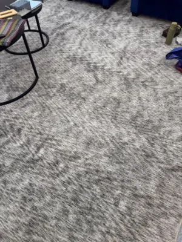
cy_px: 121
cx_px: 91
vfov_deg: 67.3
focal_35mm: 26
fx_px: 182
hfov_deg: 53.1
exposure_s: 1/65
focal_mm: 5.96
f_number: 1.6
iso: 125
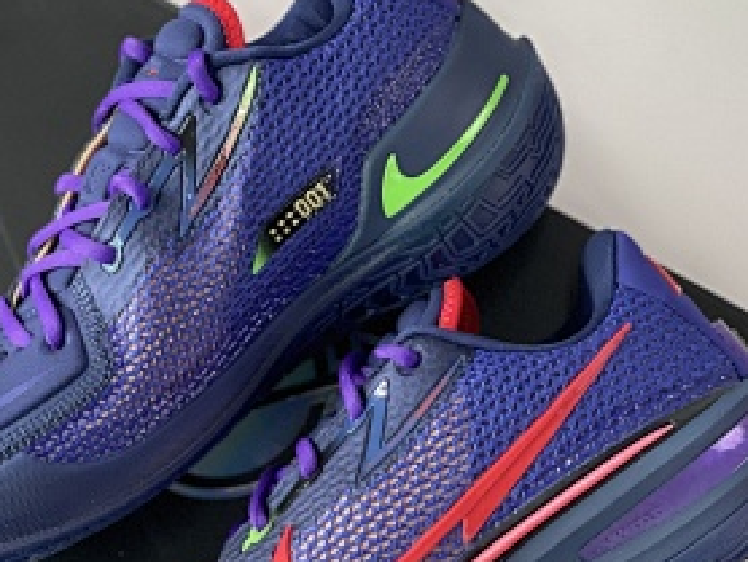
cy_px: 364
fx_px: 2487
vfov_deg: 12.9
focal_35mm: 115
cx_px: 328
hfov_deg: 17.1
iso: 250
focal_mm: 7.5
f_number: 2.2
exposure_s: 1/109
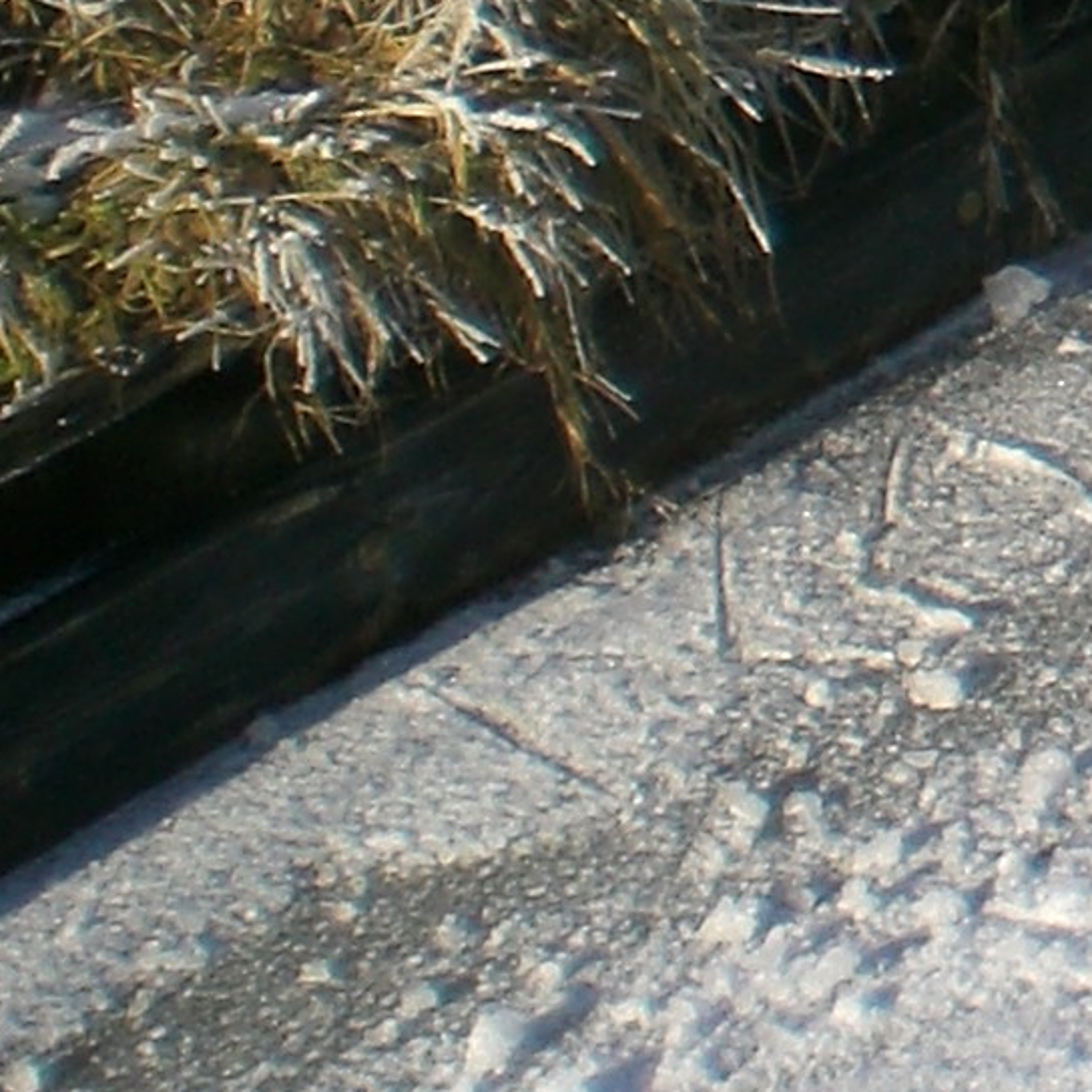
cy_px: -454
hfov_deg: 9.0
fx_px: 6210
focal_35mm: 174
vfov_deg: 9.8
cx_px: 2716
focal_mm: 6.3
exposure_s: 1/400
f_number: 4.4
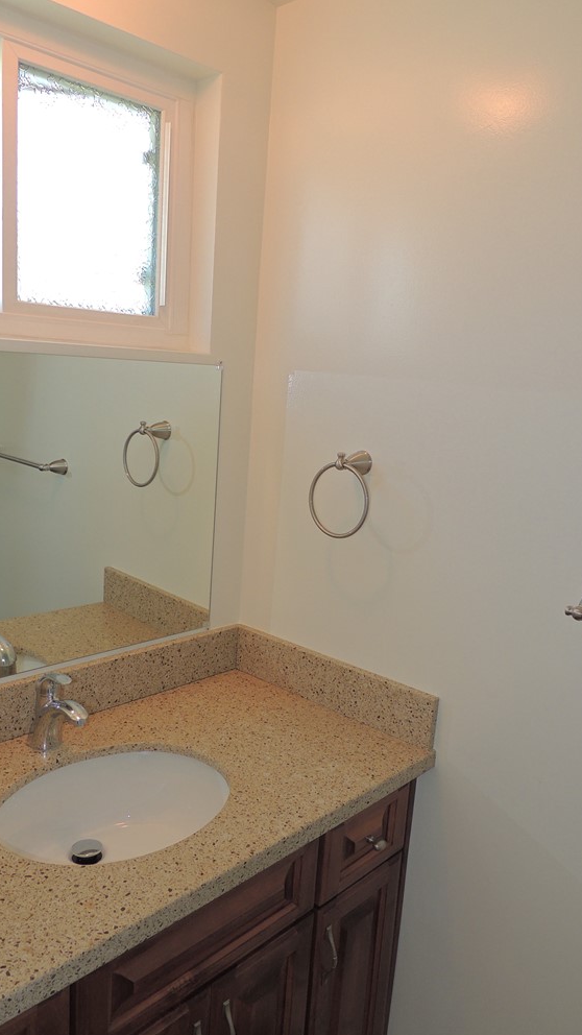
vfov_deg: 69.9
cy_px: 516
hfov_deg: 42.8
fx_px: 741
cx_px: 264
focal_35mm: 27
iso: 140
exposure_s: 1/40
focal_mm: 4.3
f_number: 3
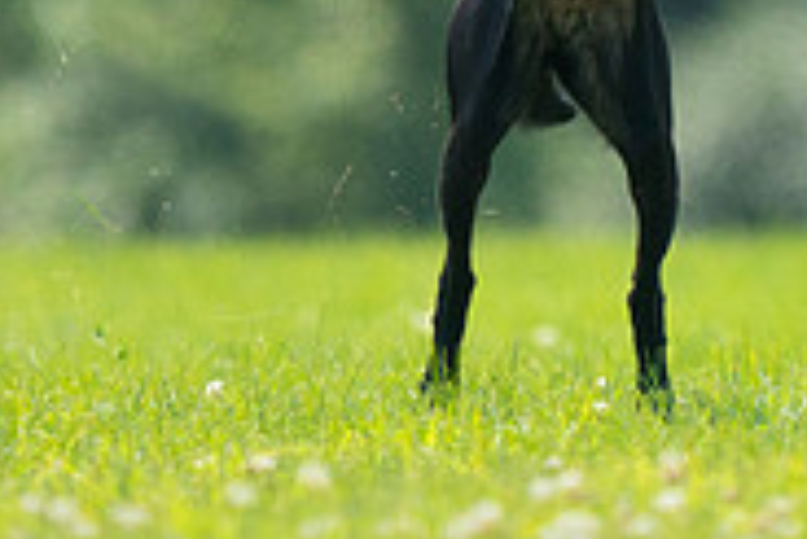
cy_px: -287
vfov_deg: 0.7
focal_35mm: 1890
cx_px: 500
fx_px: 42400
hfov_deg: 1.1
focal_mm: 600
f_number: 6.3
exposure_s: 1/4000
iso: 2000
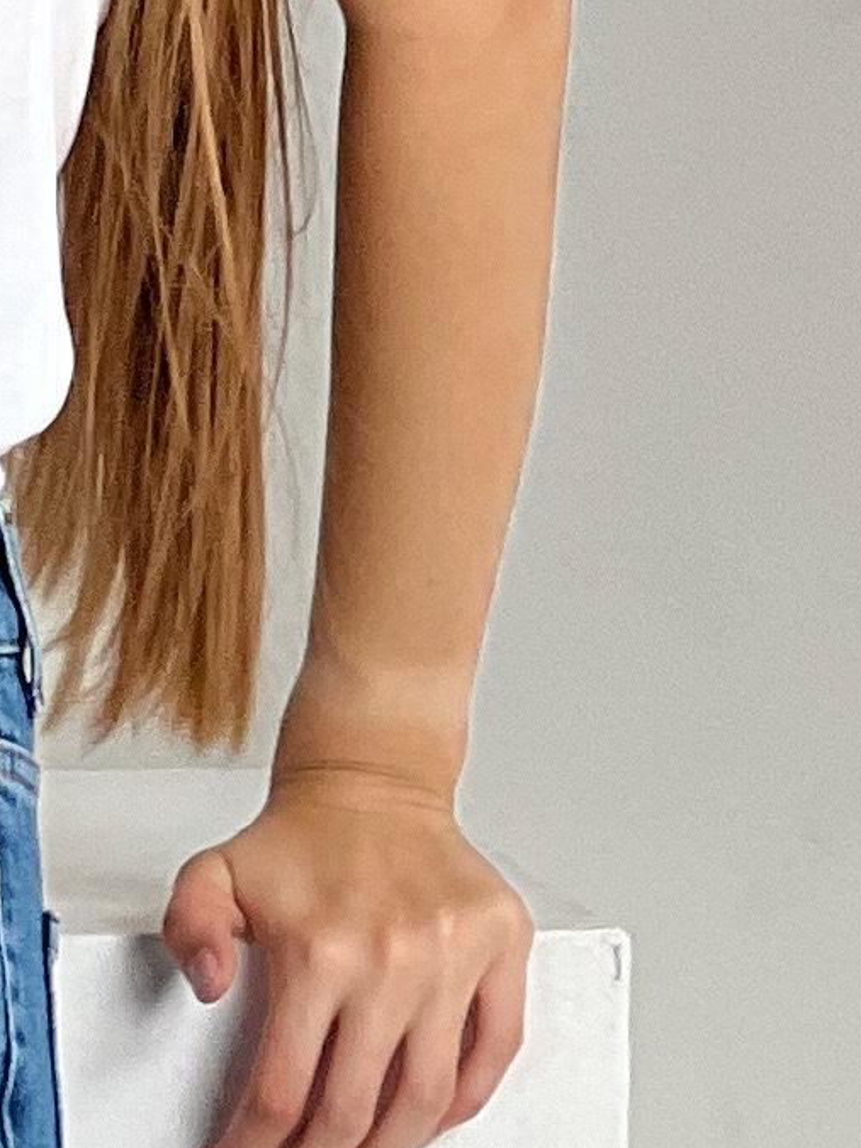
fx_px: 15222
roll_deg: +0.2
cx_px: -569
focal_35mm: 459
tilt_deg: -6.0
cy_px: 1464
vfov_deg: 4.3
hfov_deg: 3.2
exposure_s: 1/100
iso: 50
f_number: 2.8
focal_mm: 9
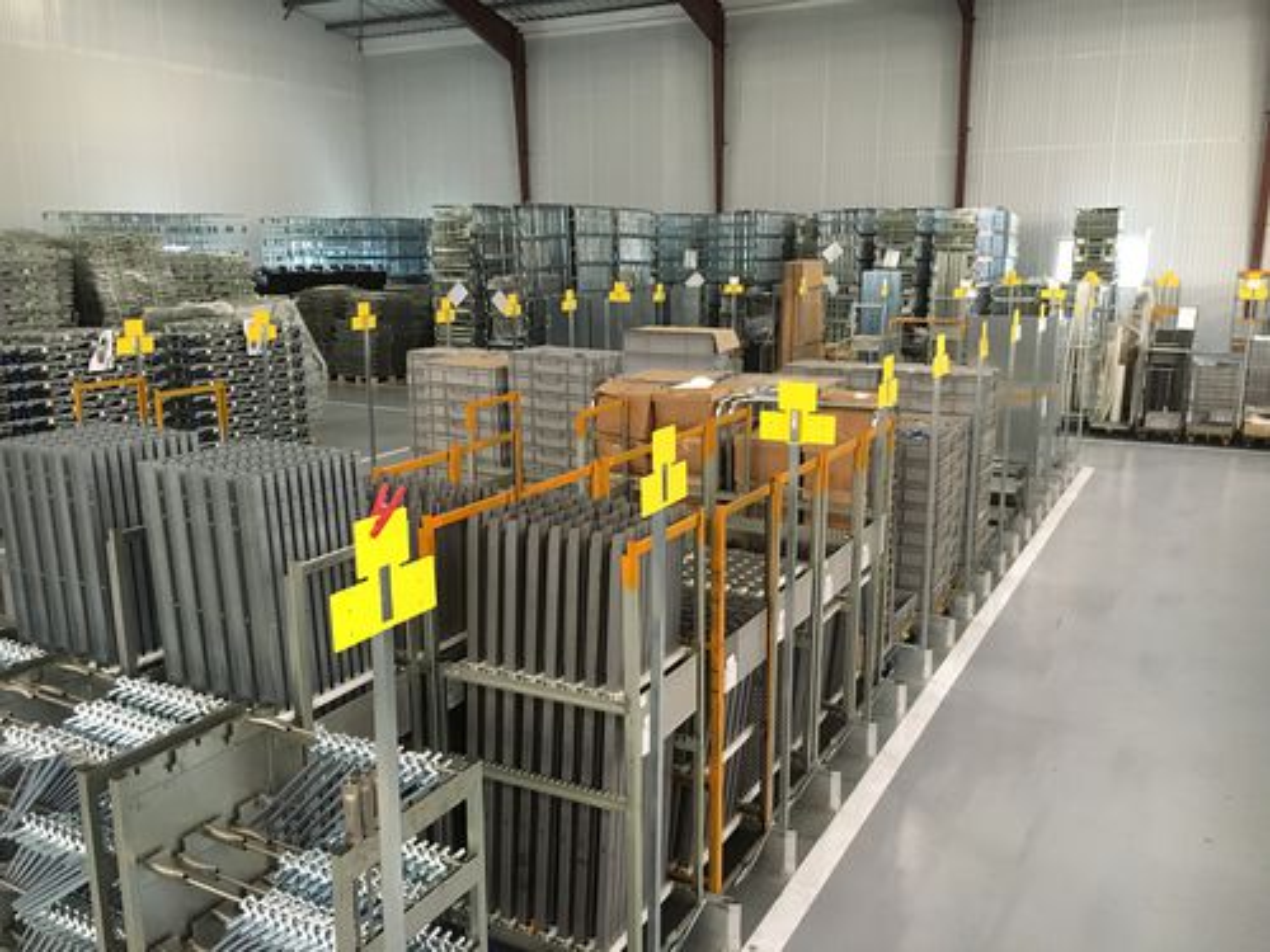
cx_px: 635
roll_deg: +0.3
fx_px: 1064
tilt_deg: -11.1
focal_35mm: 29
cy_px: 476
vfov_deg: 48.2
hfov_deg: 61.7
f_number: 2.2
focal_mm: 4.15
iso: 250
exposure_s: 1/25
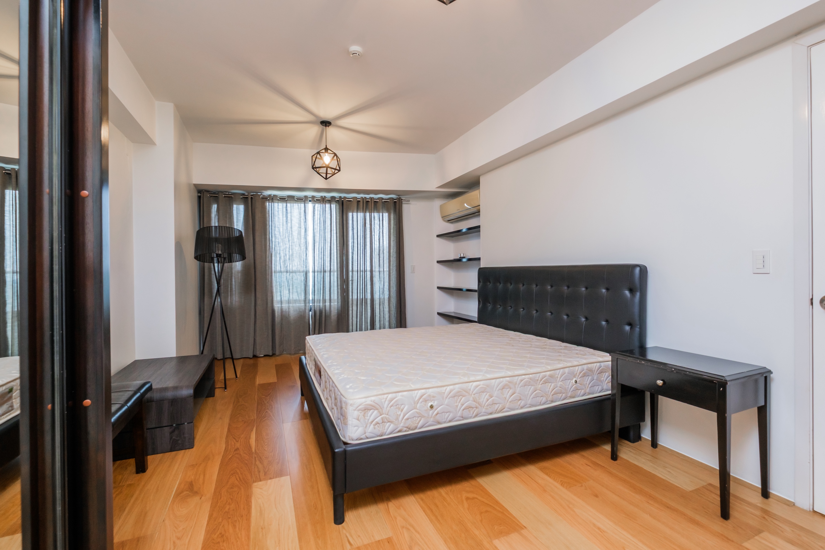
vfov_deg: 77.3
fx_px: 344
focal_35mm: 15
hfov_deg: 100.4
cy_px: 275
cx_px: 412
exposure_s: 1/10
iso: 640
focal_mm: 10
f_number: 7.1
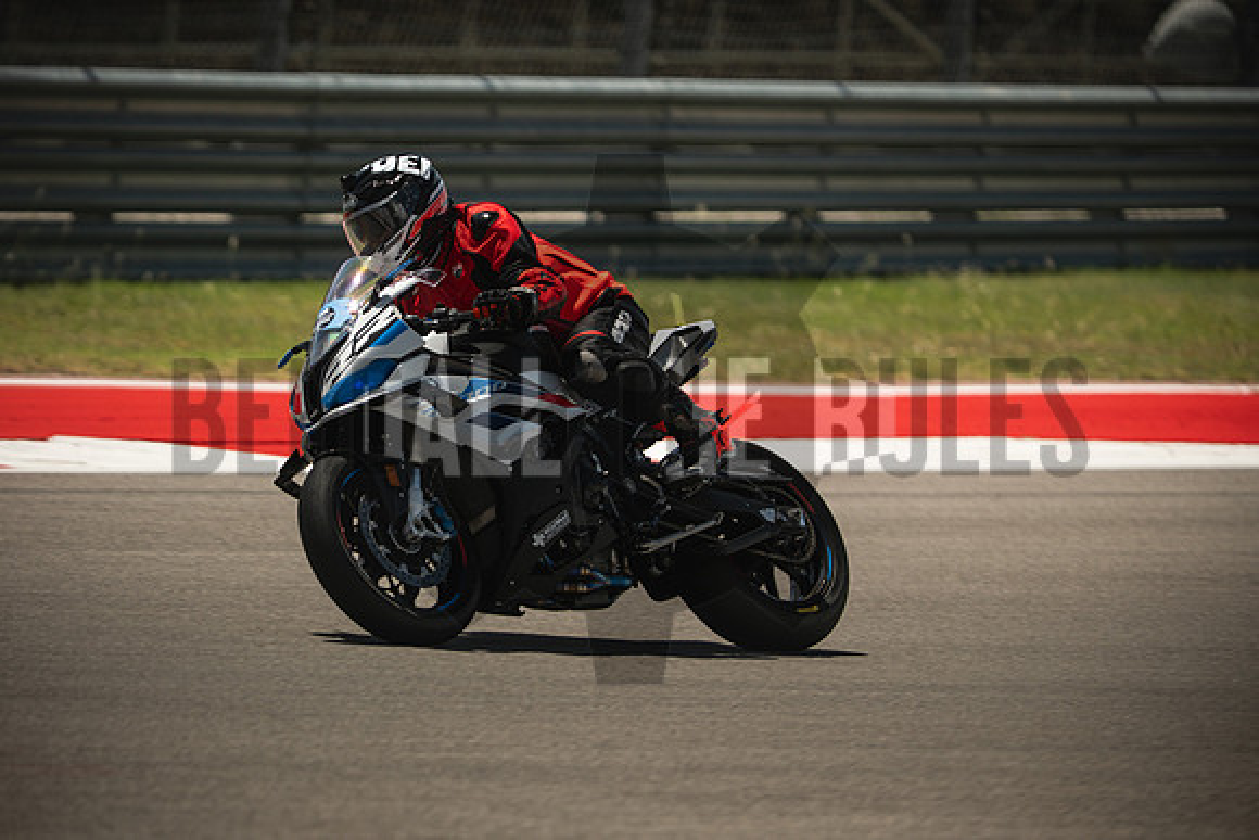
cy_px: 420
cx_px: 630
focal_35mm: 420
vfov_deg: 3.3
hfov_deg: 4.9
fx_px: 14691
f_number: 2.8
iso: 160
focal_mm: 280
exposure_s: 1/1600
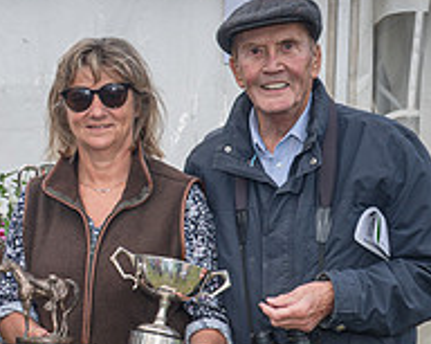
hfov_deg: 18.9
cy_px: 257
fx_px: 1261
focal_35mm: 99
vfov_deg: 15.4
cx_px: -3
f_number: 8
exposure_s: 1/60
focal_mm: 24
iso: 80
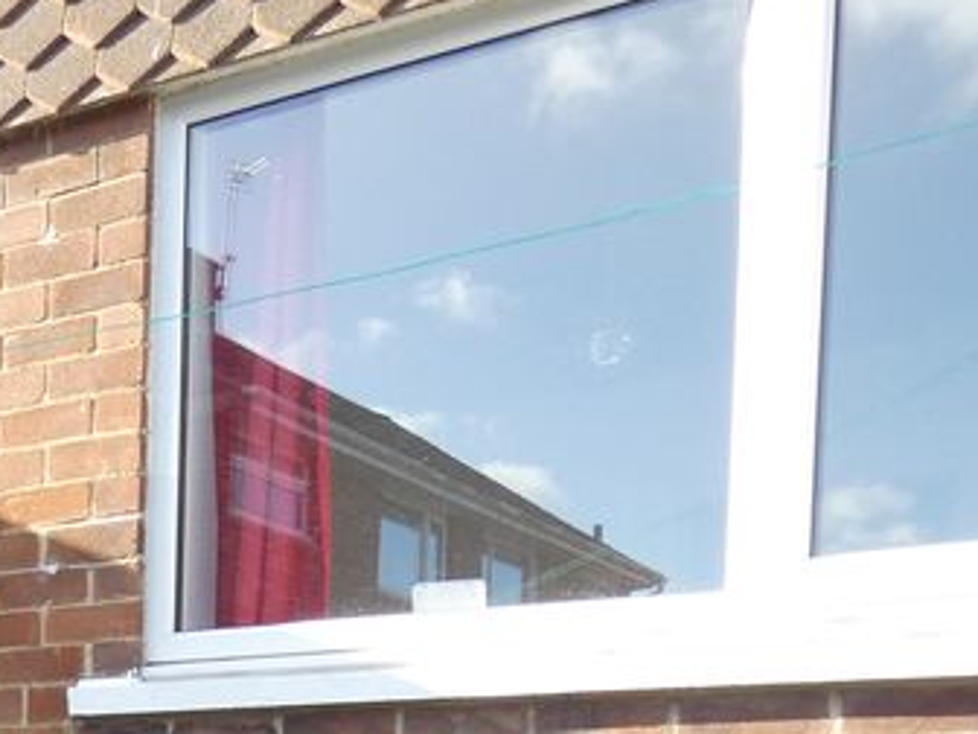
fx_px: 1723
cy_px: 970
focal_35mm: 61
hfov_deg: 27.5
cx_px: -224
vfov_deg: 21.6
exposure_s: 1/200
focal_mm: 3.6
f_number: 2.8
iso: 80
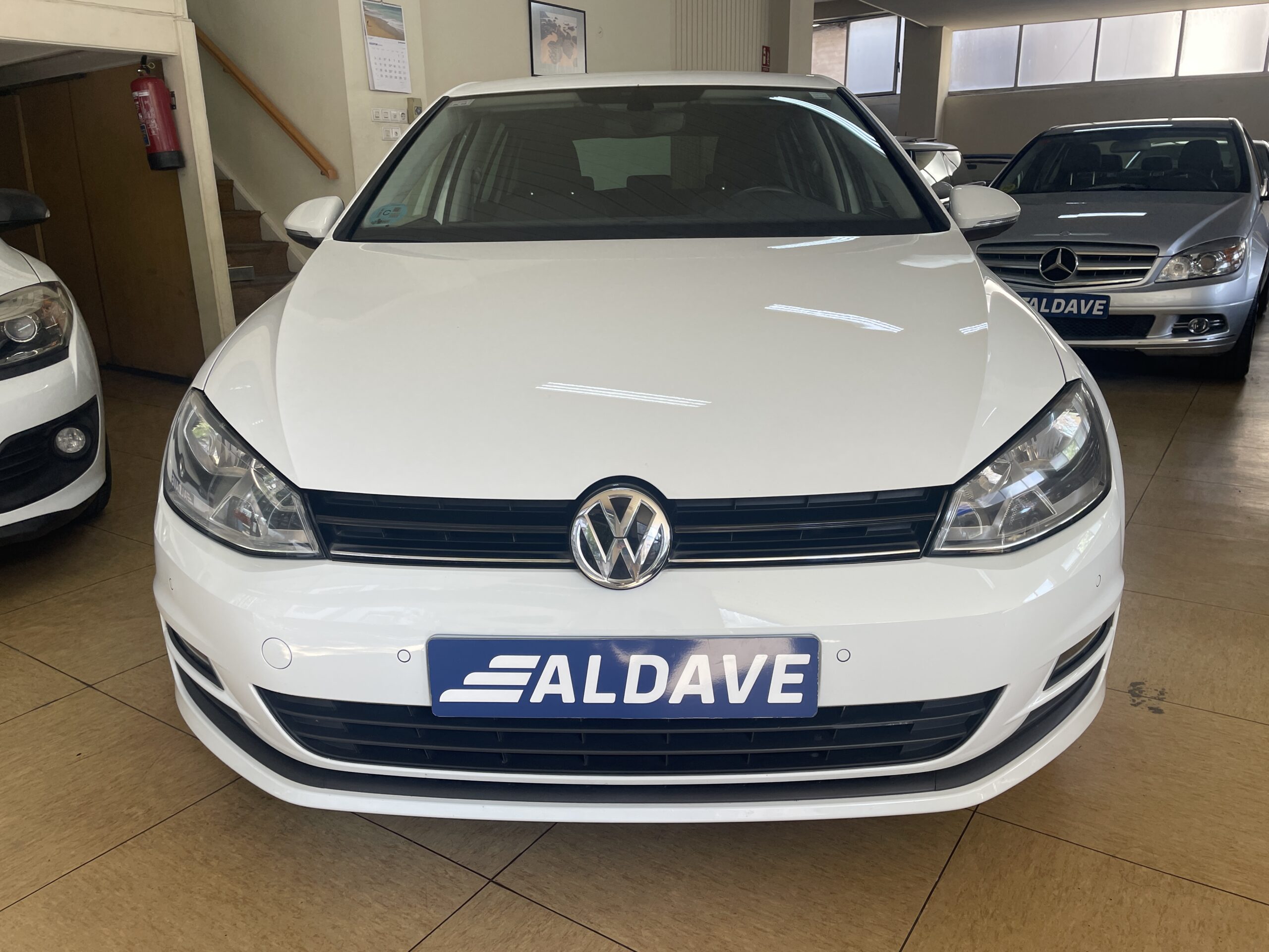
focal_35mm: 26
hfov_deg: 67.3
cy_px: 476
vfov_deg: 53.1
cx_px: 634
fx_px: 953
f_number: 1.6
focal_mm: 4.2
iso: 32
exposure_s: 1/119
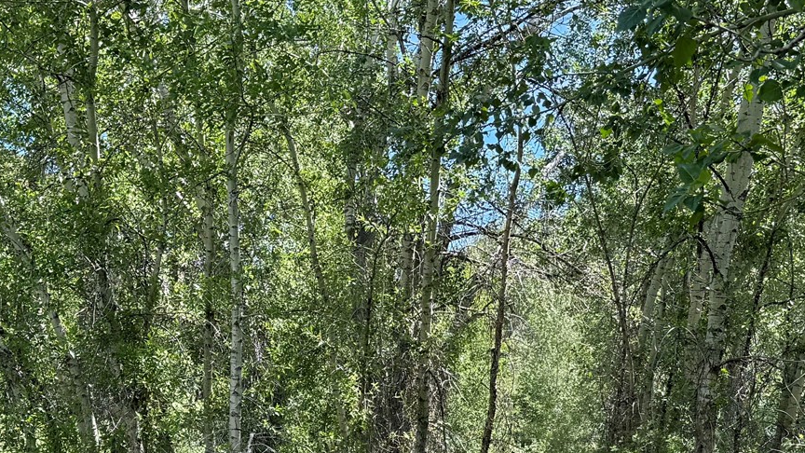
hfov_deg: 33.8
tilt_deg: -0.3
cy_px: 427
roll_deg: -0.1
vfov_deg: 19.0
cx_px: 422
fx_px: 1323
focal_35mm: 62
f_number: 1.78
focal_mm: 6.76
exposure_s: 1/756
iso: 80
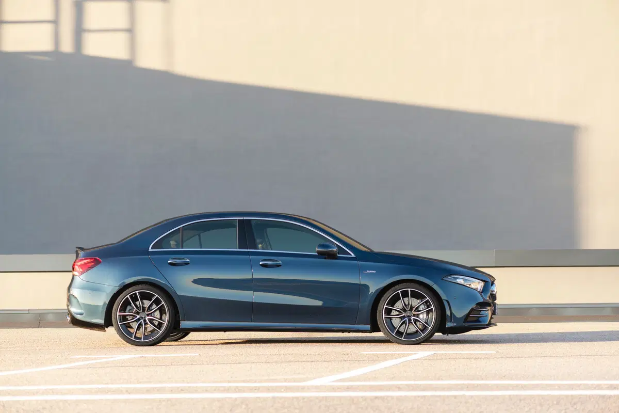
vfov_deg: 13.0
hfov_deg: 19.5
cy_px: 206
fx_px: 1805
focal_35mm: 105
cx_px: 310
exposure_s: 1/100
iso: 100
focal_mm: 105
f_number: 4
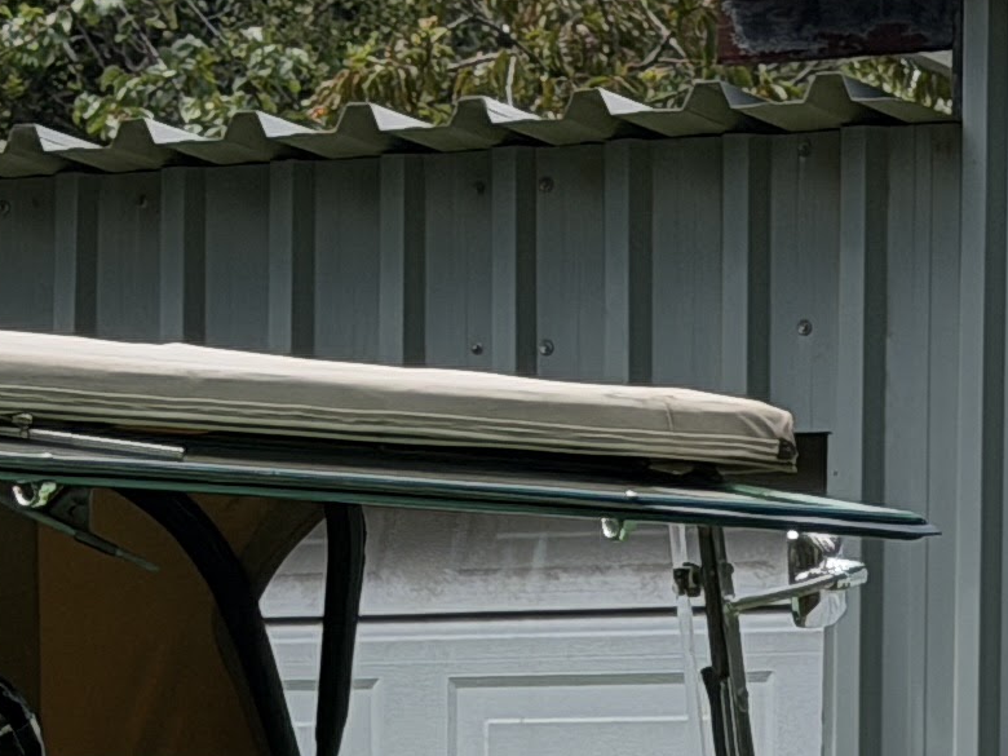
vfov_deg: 5.9
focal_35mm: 248
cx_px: 208
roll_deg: +0.4
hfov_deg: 8.0
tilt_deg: -4.2
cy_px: 1400
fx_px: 7222
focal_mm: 6.76
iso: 64
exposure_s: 1/1608
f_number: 1.78
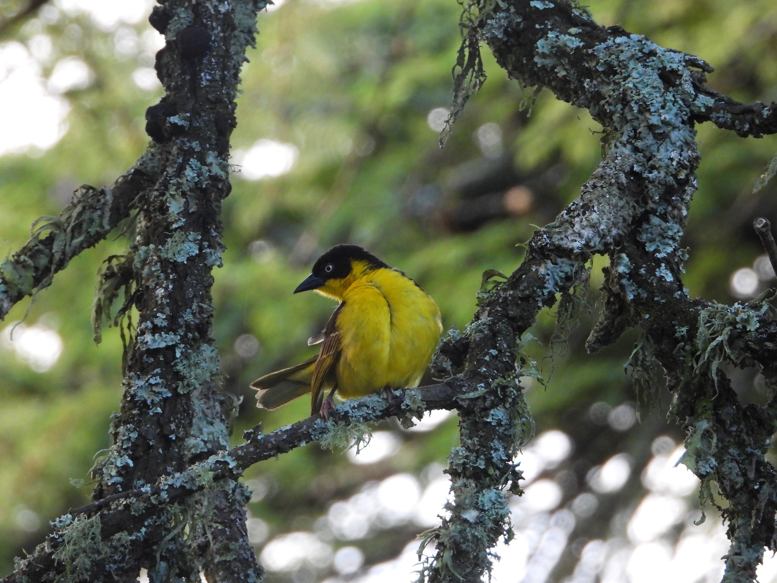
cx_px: 388
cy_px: 292
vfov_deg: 1.7
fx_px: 19304
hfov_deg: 2.3
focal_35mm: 860
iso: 800
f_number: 5.6
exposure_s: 1/80
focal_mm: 155
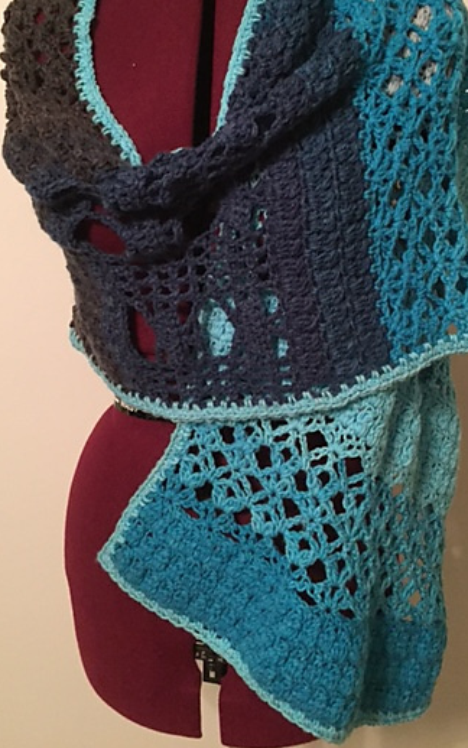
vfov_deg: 51.1
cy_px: 289
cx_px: 269
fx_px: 775
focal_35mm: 38
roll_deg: -1.6
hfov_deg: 33.5
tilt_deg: -15.7
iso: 320
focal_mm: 4.15
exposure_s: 1/15
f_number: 2.2
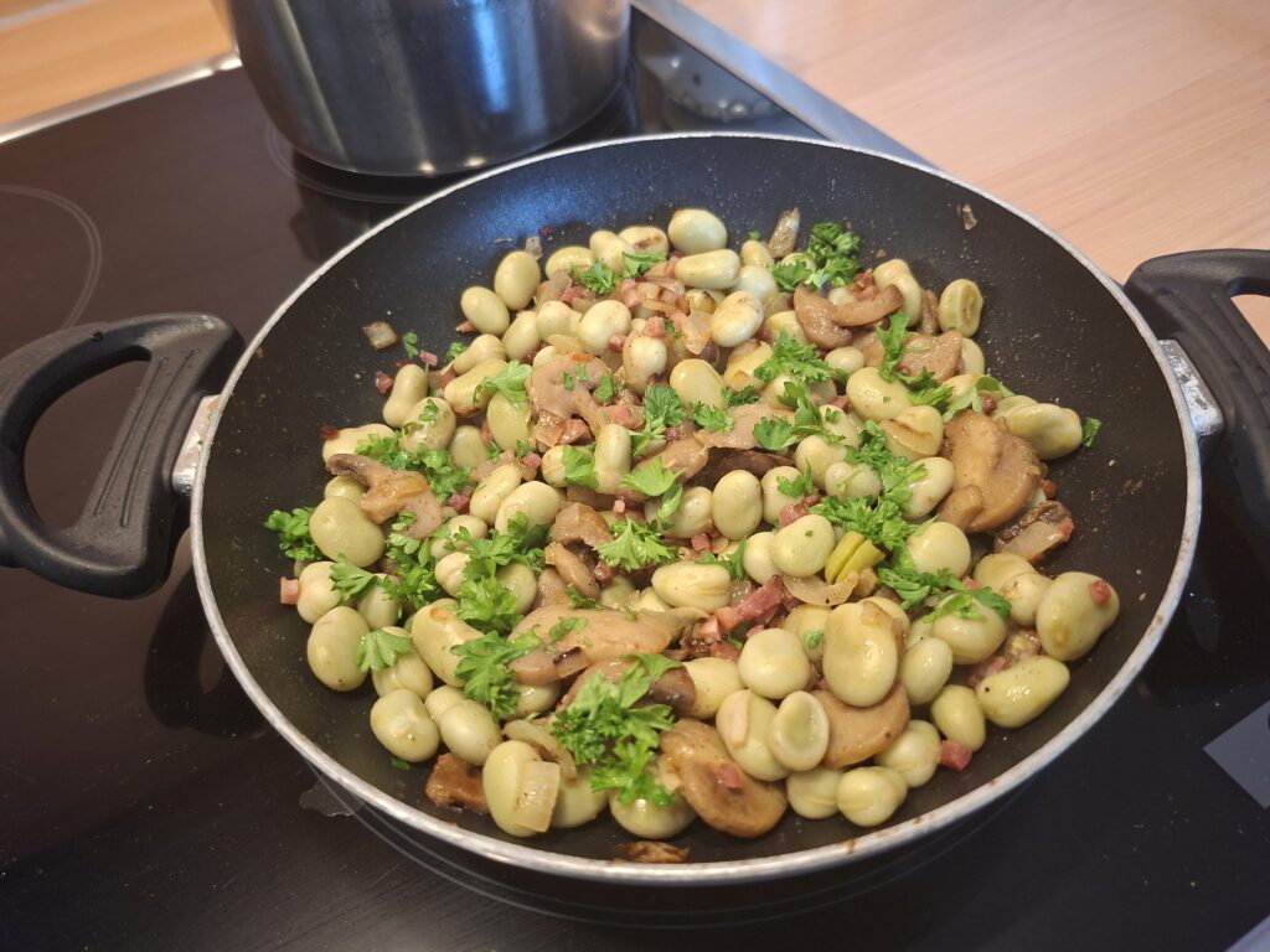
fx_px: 844
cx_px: 635
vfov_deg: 58.9
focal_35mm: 23
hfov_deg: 73.9
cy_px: 476
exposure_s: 1/33
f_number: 1.8
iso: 320
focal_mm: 5.54
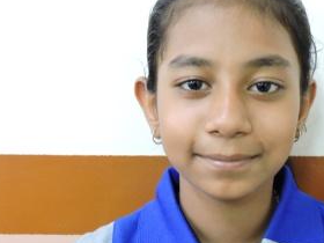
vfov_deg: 26.1
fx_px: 524
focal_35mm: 56
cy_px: 146
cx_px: 205
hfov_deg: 34.2
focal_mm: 6.2
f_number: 3.3
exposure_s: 1/13
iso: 640
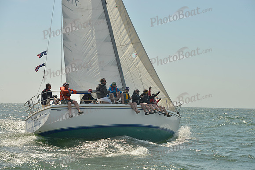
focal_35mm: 70
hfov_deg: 28.8
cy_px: 85
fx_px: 496
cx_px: 128
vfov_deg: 19.5
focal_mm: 70
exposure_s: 1/1250
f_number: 8
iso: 200
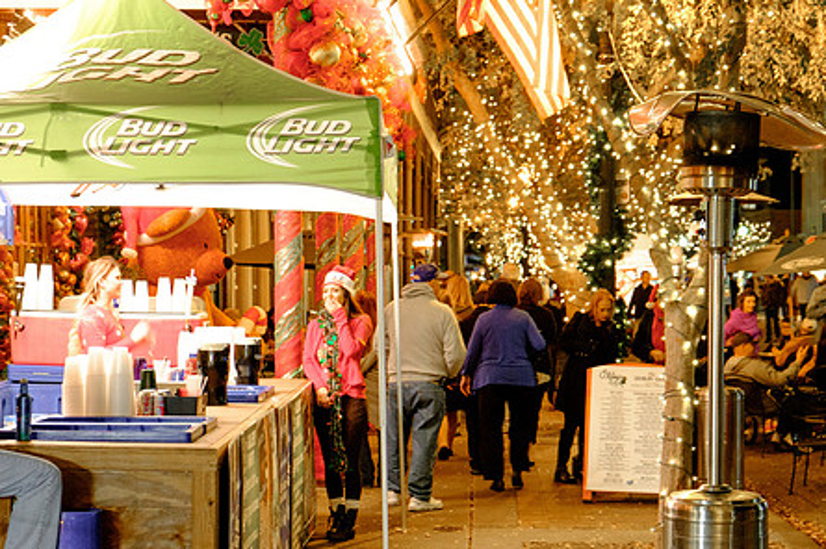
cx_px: 405
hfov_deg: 26.3
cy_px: 285
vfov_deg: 17.7
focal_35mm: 77
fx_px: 1765
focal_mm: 39
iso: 1600
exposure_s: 1/30
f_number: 3.6
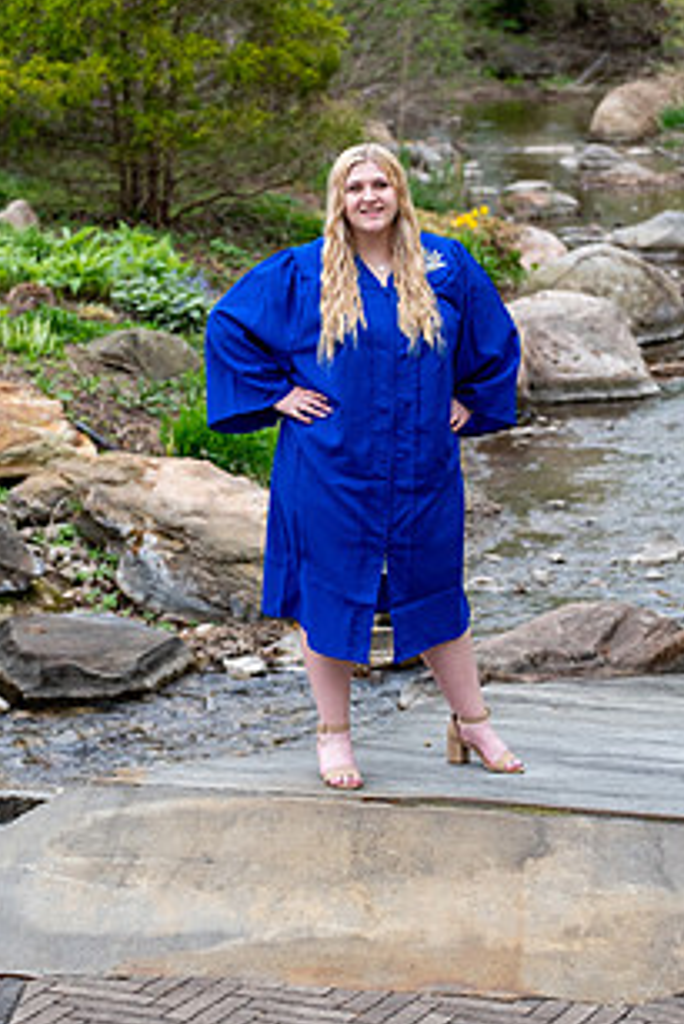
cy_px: 514
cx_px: 390
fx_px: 3131
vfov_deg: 18.6
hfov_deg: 12.5
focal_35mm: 110
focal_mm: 50
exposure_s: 1/320
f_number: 2.8
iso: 250
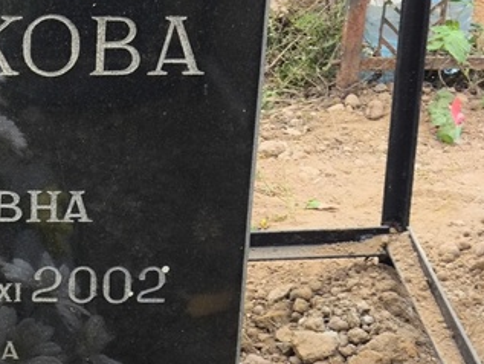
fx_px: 1762
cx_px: -117
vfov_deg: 11.8
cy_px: 188
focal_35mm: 126
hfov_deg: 15.0
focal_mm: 4.71
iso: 80
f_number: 1.7
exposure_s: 1/120
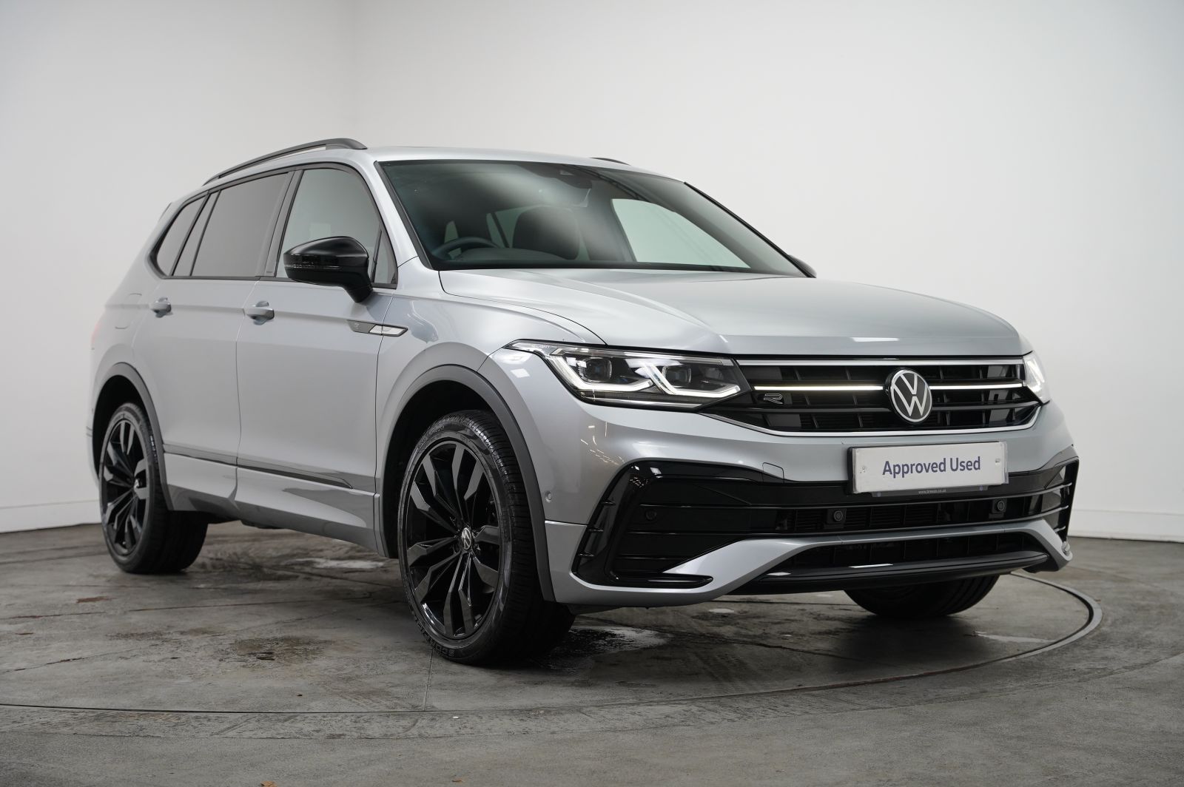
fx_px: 1732
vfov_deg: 25.6
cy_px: 394
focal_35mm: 53
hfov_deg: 37.7
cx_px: 592
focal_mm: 52.7
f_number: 4
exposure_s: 1/160
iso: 1600
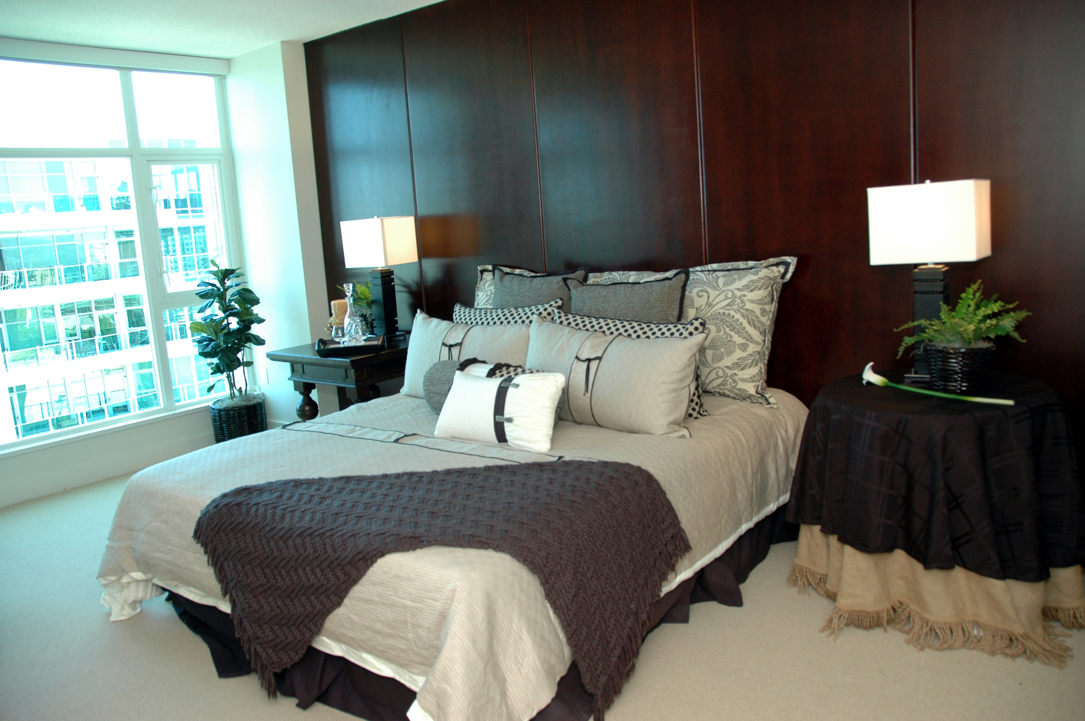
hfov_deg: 67.4
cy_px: 360
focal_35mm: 27
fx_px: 813
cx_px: 542
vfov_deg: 47.8
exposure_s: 1/60
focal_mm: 18
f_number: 4
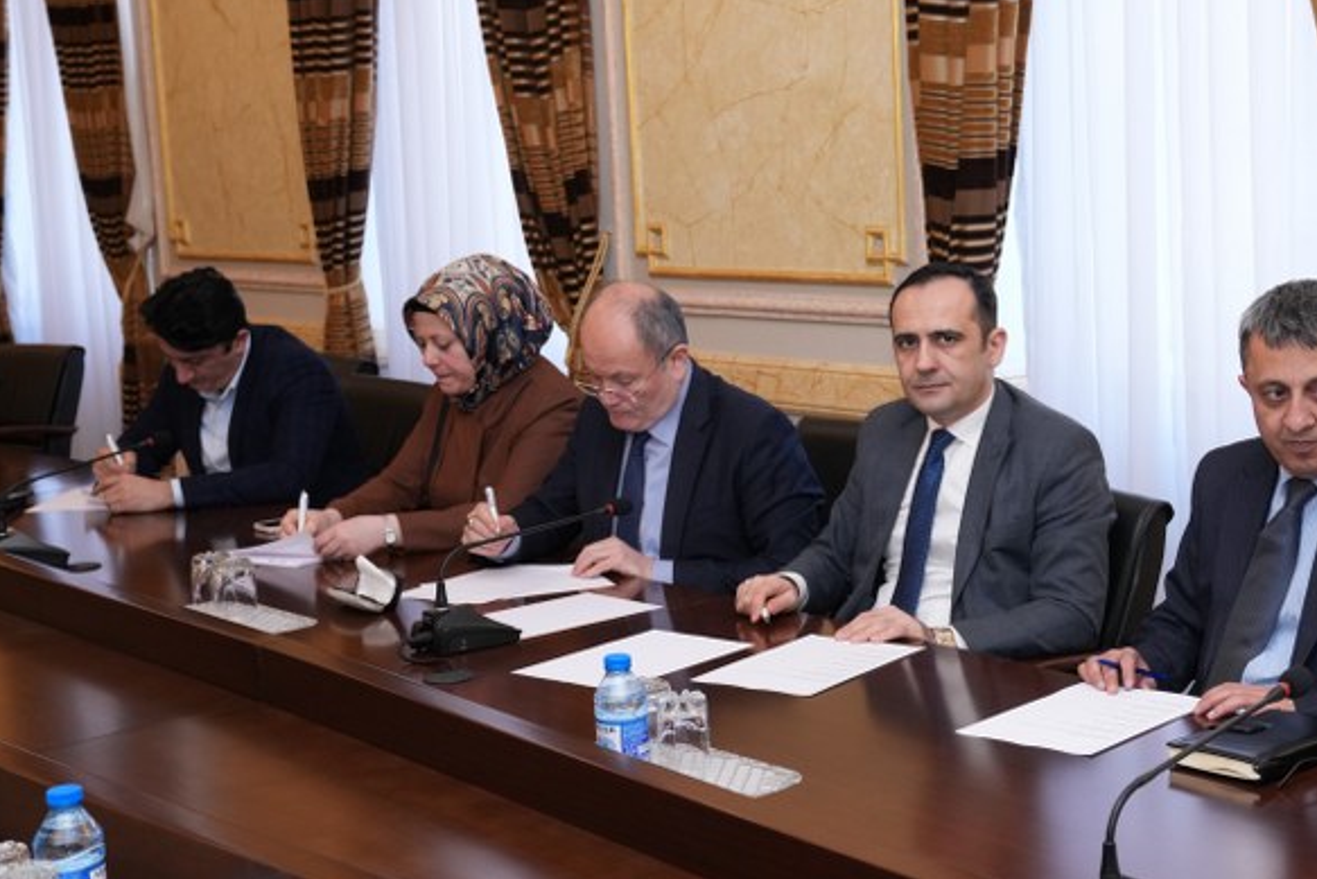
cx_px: 1028
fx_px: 2122
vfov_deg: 23.4
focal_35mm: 58
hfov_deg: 33.6
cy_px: 424
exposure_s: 1/200
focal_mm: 33
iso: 1600
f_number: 4.5
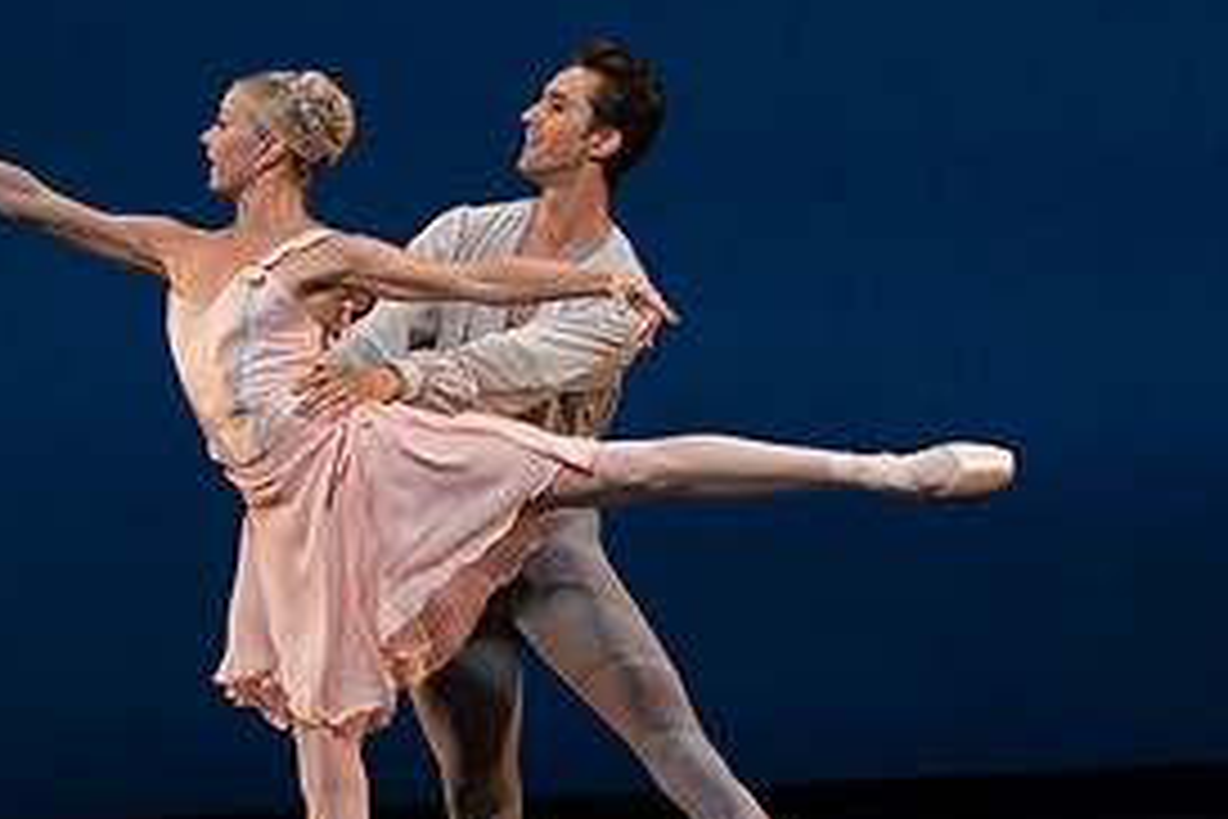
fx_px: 14496
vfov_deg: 3.2
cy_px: 425
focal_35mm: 425
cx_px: 207
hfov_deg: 4.8
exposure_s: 1/500
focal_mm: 200
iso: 3200
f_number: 8
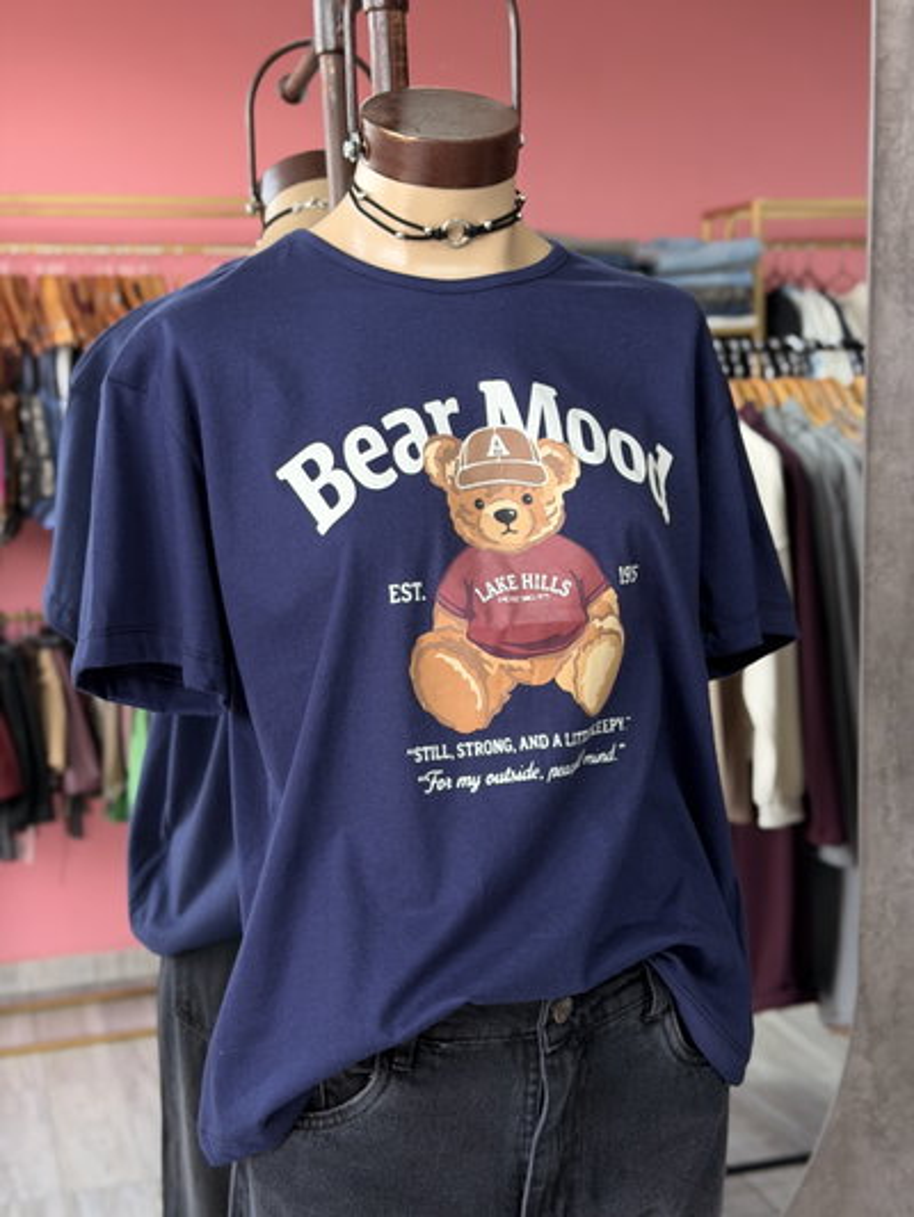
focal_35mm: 48
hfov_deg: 30.3
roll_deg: +1.7
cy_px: 608
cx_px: 457
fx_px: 1689
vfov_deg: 39.6
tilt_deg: -7.7
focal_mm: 6.76
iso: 80
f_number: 1.78
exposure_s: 1/121
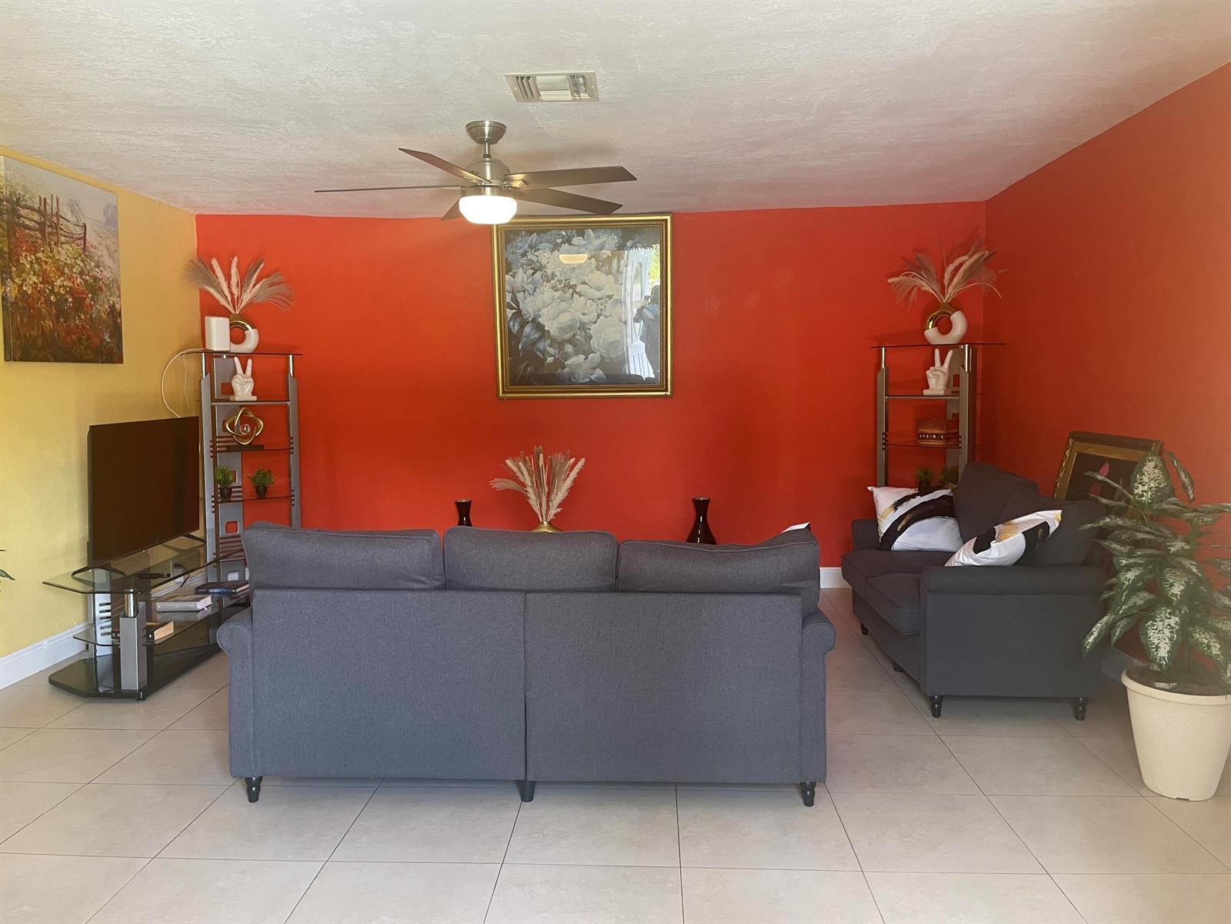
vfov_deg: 53.1
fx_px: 925
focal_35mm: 26
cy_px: 462
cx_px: 616
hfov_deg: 67.3
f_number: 1.6
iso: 125
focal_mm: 4.2
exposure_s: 1/60
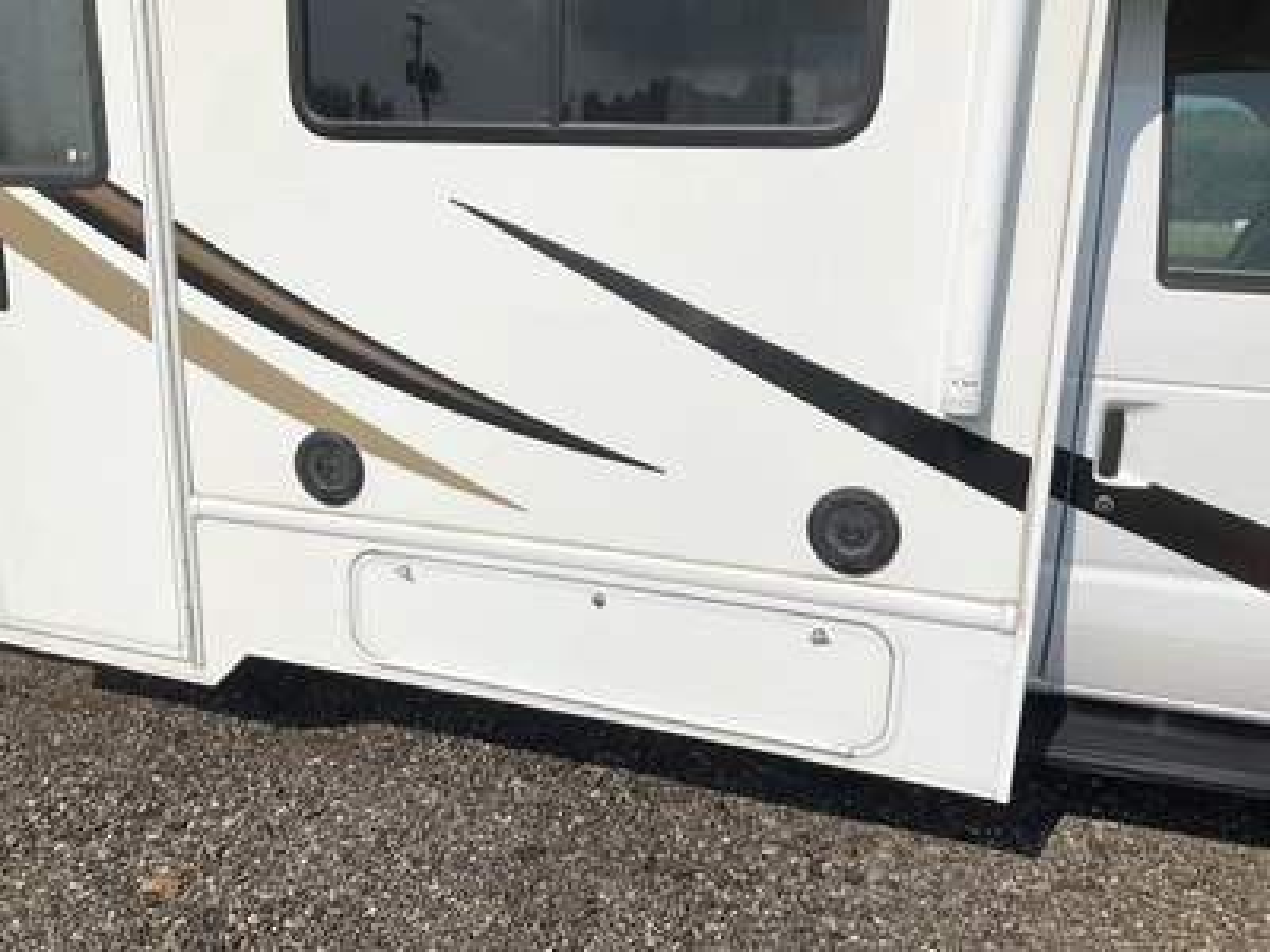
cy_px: 476
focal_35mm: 29
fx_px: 1064
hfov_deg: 61.7
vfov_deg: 48.2
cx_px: 635
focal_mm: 3
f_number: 1.8
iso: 25
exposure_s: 1/5814
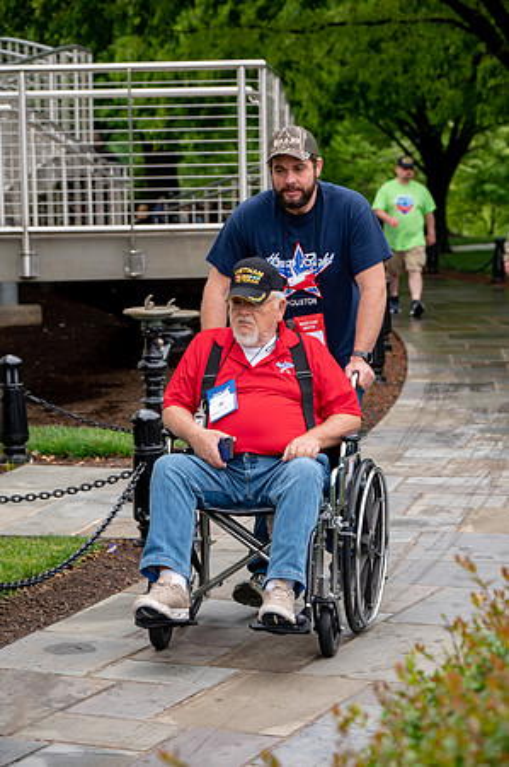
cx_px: 254
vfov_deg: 20.2
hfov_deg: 13.5
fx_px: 2147
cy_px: 384
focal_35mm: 101
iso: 250
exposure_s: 1/100
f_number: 6.3
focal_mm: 101
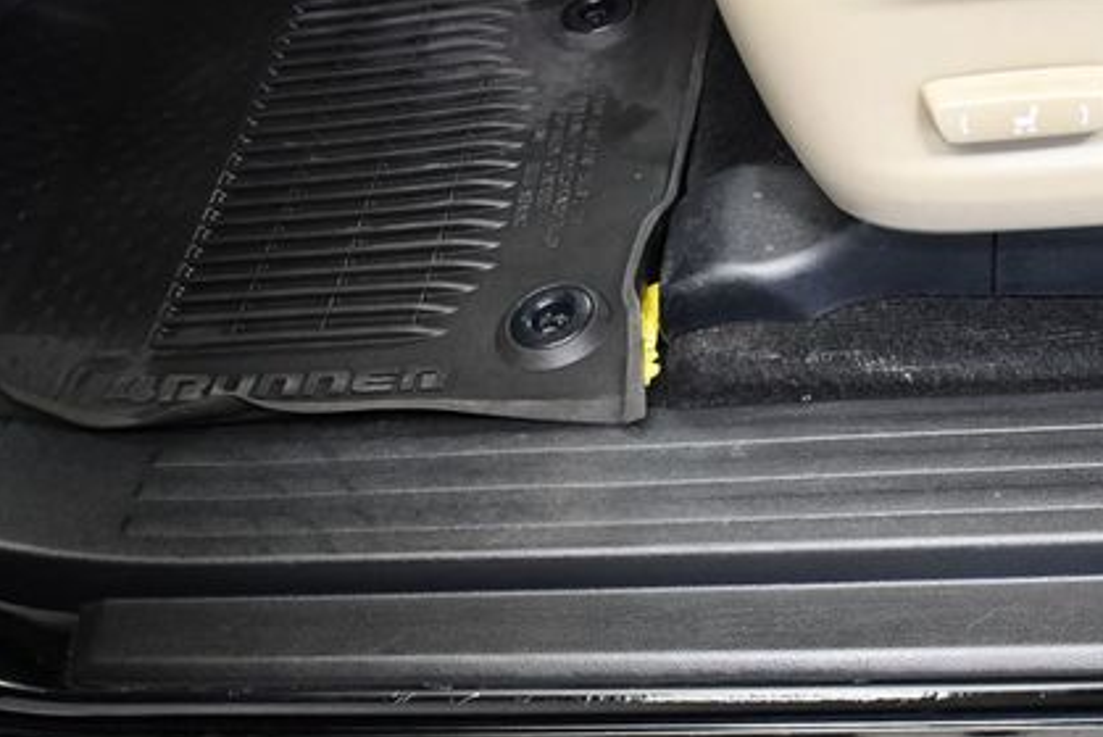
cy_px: 453
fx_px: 1686
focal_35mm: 55
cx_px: 753
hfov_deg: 35.8
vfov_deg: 24.6
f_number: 3.5
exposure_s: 1/60
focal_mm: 18
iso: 3200
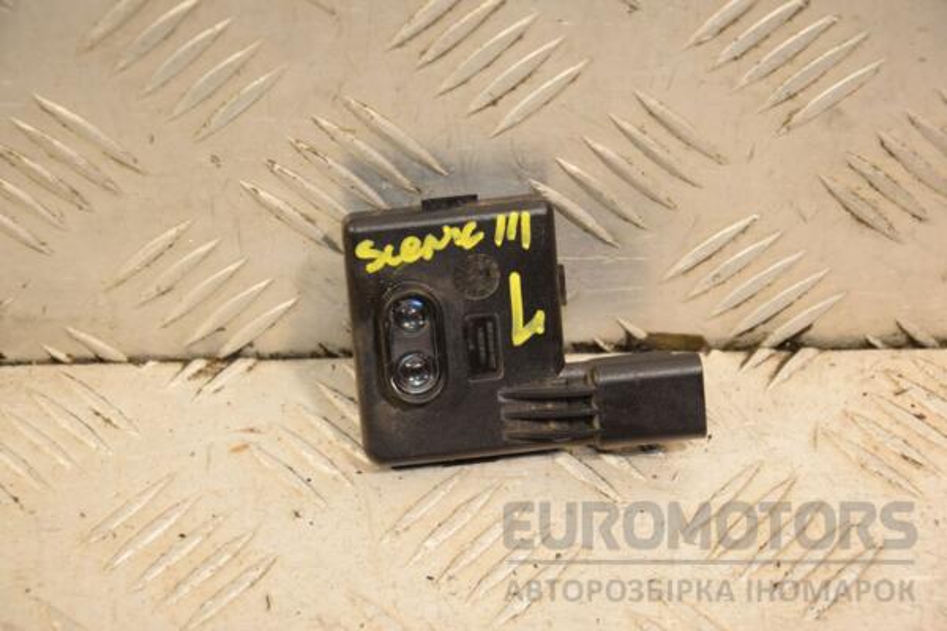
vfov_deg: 13.0
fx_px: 2762
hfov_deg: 19.5
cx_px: 474
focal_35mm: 105
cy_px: 316
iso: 800
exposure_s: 1/200
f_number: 5.6
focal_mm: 70
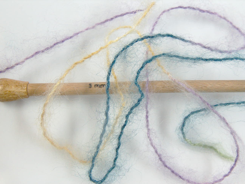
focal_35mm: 52
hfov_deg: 36.8
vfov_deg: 28.1
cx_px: 122
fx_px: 369
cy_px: 92
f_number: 2.8
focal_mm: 10.64
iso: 200
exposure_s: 1/14.7
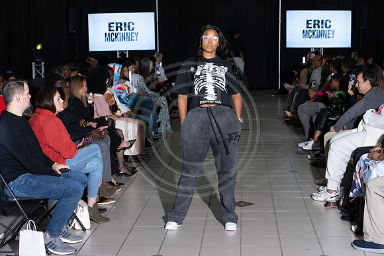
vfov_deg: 19.5
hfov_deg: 28.8
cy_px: 128
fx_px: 747
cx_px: 192
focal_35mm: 70
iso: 1250
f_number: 5.6
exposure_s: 1/160
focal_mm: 70
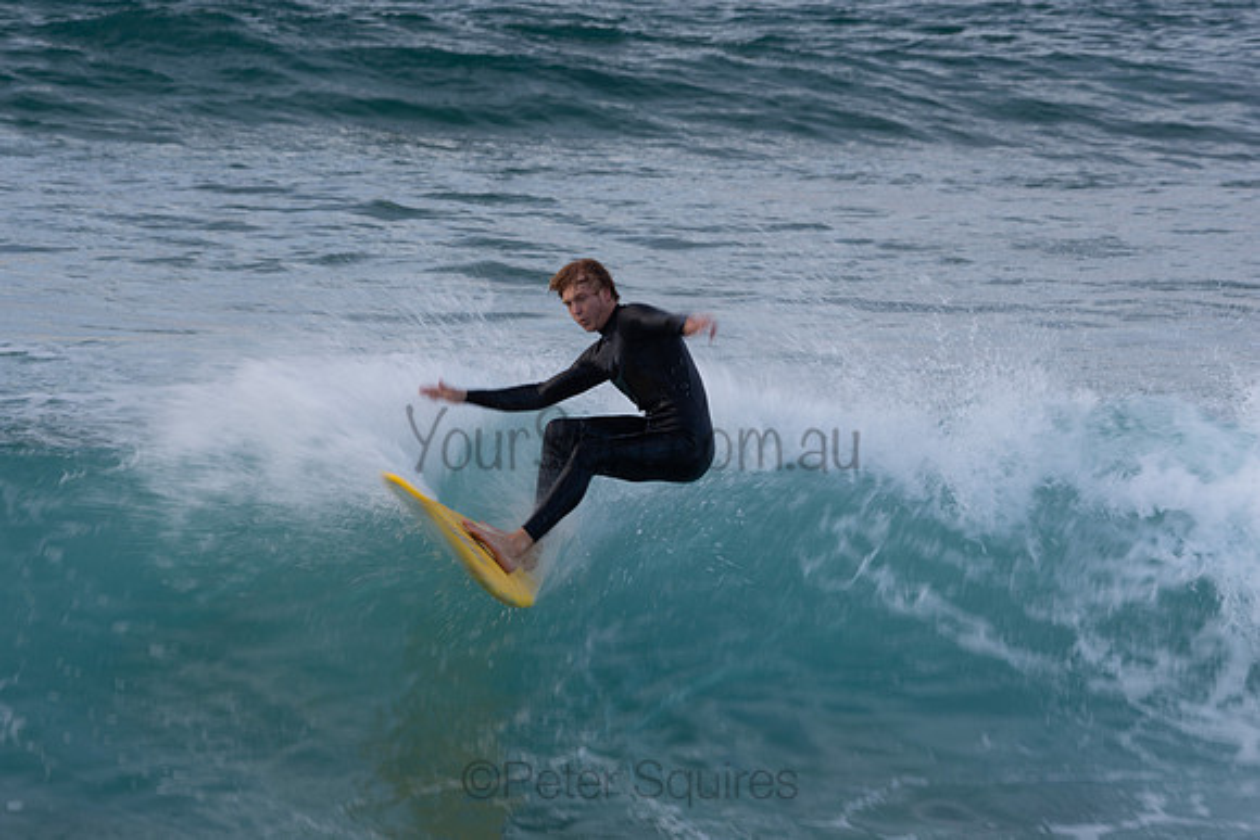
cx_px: 630
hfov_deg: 5.1
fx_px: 14178
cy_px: 420
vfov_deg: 3.4
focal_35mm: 405
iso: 100
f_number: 10
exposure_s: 1/50
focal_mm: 270
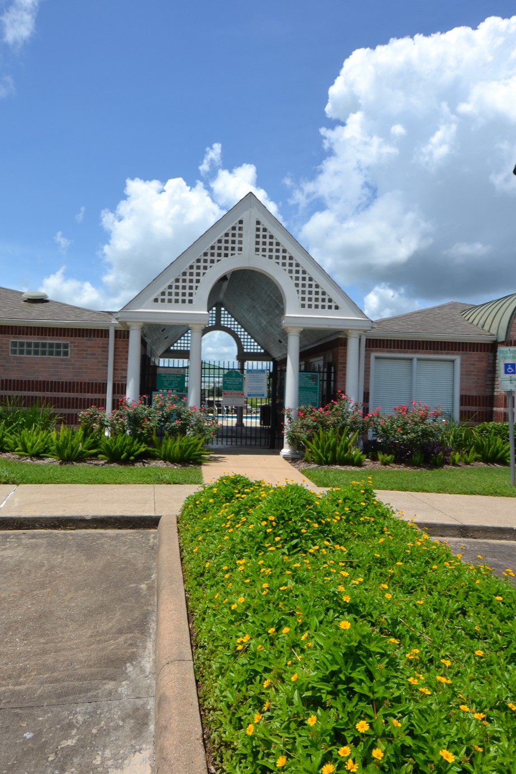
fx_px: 554
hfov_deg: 49.7
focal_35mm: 26
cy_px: 385
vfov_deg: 69.8
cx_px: 214
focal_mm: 11
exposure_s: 1/320
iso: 100
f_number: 9
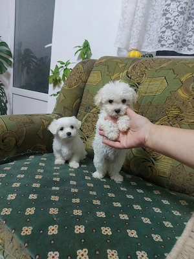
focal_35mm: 24
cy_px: 130
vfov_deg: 71.6
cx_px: 97
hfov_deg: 56.8
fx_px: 179
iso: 250
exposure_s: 1/25
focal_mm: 5.23
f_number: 1.8
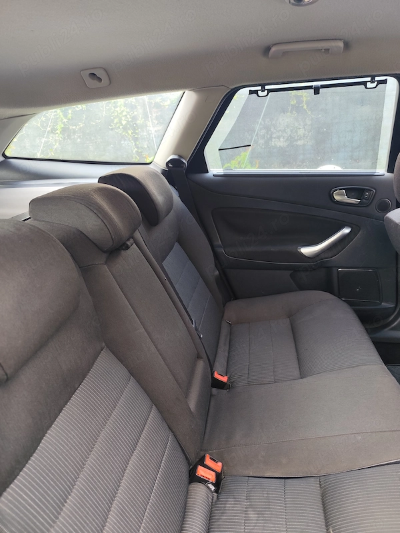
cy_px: 266
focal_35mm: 23
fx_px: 354
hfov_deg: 58.9
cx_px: 200
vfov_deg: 73.9
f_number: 1.65
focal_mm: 6.14
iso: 250
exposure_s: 1/100
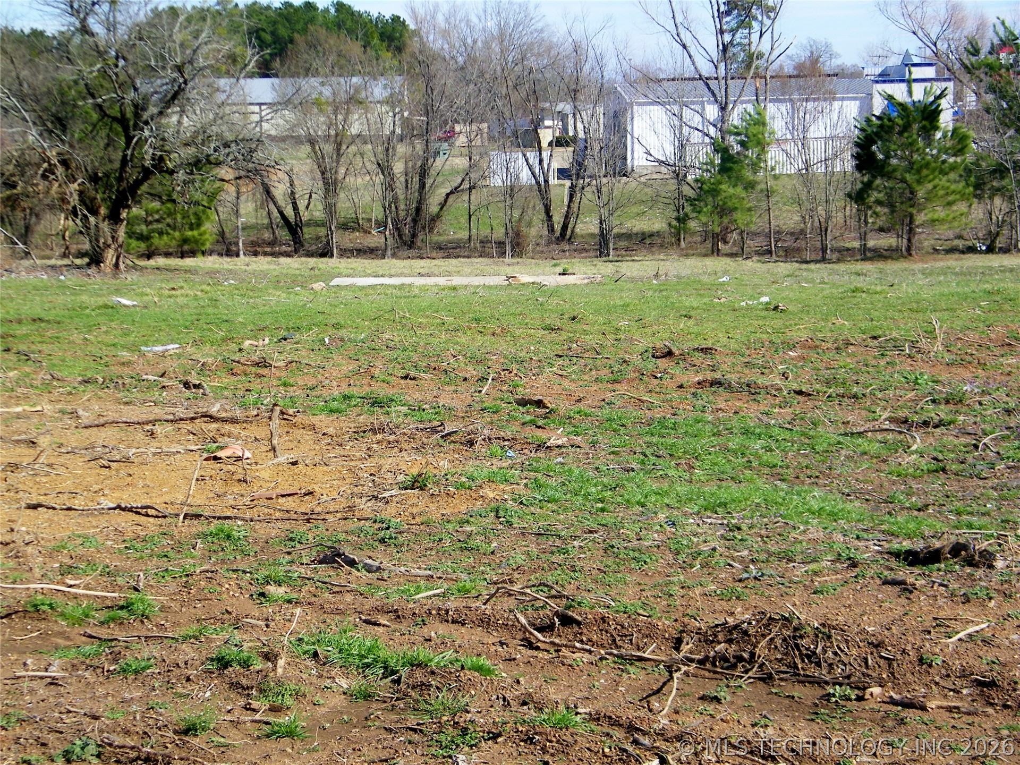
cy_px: 382
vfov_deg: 21.6
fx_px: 2004
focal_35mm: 68
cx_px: 510
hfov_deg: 28.6
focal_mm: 12.2
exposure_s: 1/160
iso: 80
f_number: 8.6
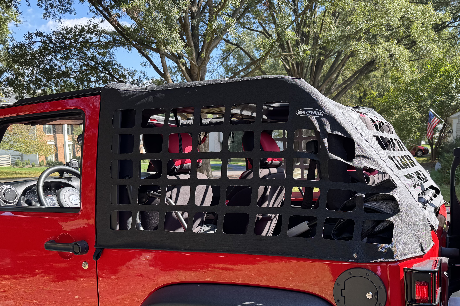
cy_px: 205
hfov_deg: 55.3
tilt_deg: -8.7
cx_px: 283
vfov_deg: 38.4
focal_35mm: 34
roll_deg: +0.3
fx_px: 434
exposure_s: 1/412
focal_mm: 6.76
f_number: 1.78
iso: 80
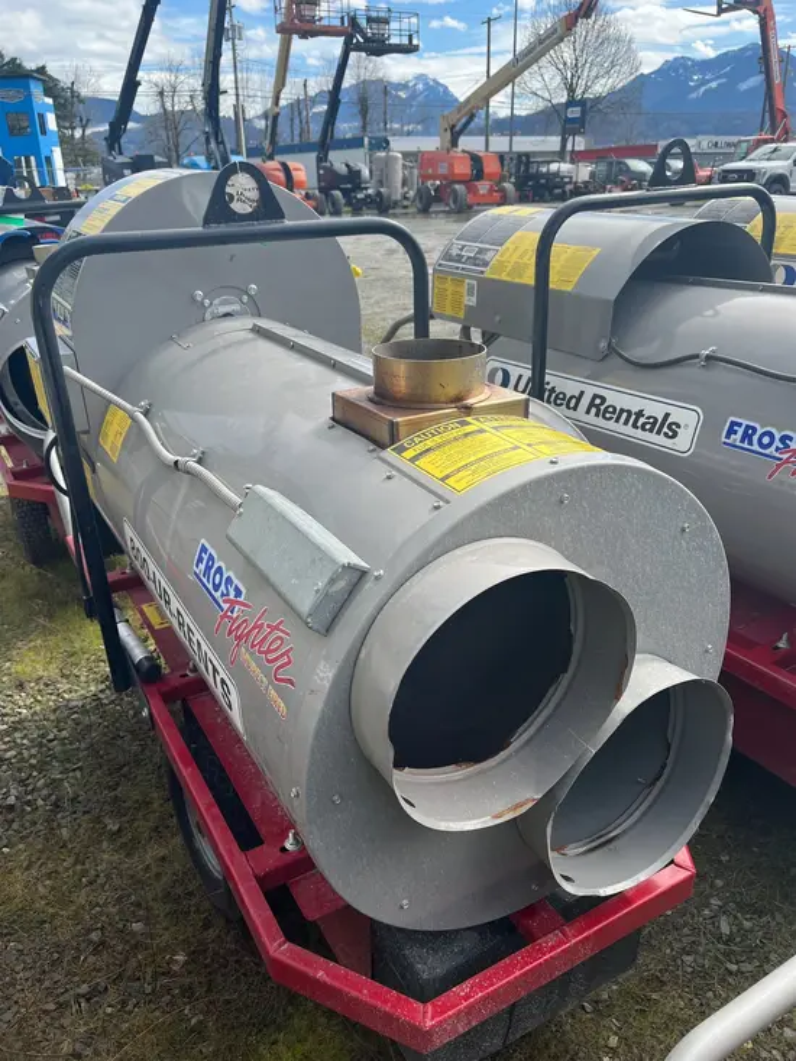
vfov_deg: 67.3
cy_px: 530
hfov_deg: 53.1
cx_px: 398
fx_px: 797
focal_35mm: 26
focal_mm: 5.1
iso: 50
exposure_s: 1/1647
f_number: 1.6
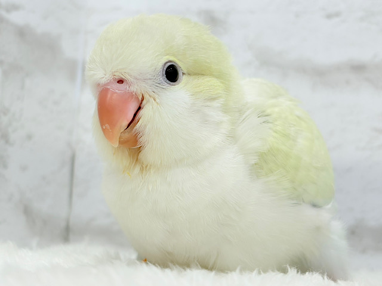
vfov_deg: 28.0
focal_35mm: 52
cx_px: 191
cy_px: 143
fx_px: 574
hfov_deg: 36.8
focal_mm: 5.96
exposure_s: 1/100
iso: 50
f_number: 1.6
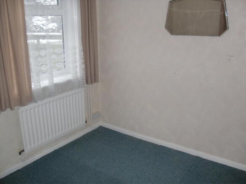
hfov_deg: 51.4
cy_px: 92
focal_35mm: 36
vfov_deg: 39.6
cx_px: 123
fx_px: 256
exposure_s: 1/60
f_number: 2.8
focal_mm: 6.3
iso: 400
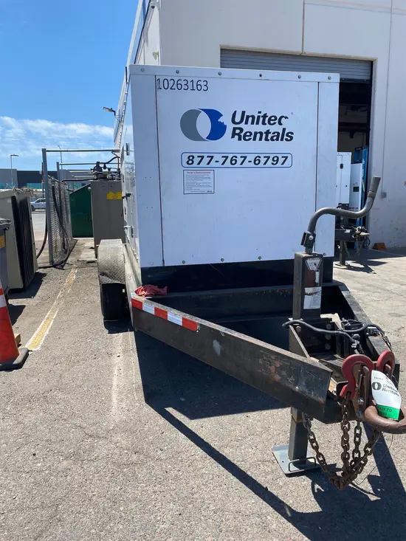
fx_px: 406
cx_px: 203
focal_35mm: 26
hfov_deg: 53.1
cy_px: 270
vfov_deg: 67.3
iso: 32
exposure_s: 1/2066
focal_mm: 4.25
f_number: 1.8
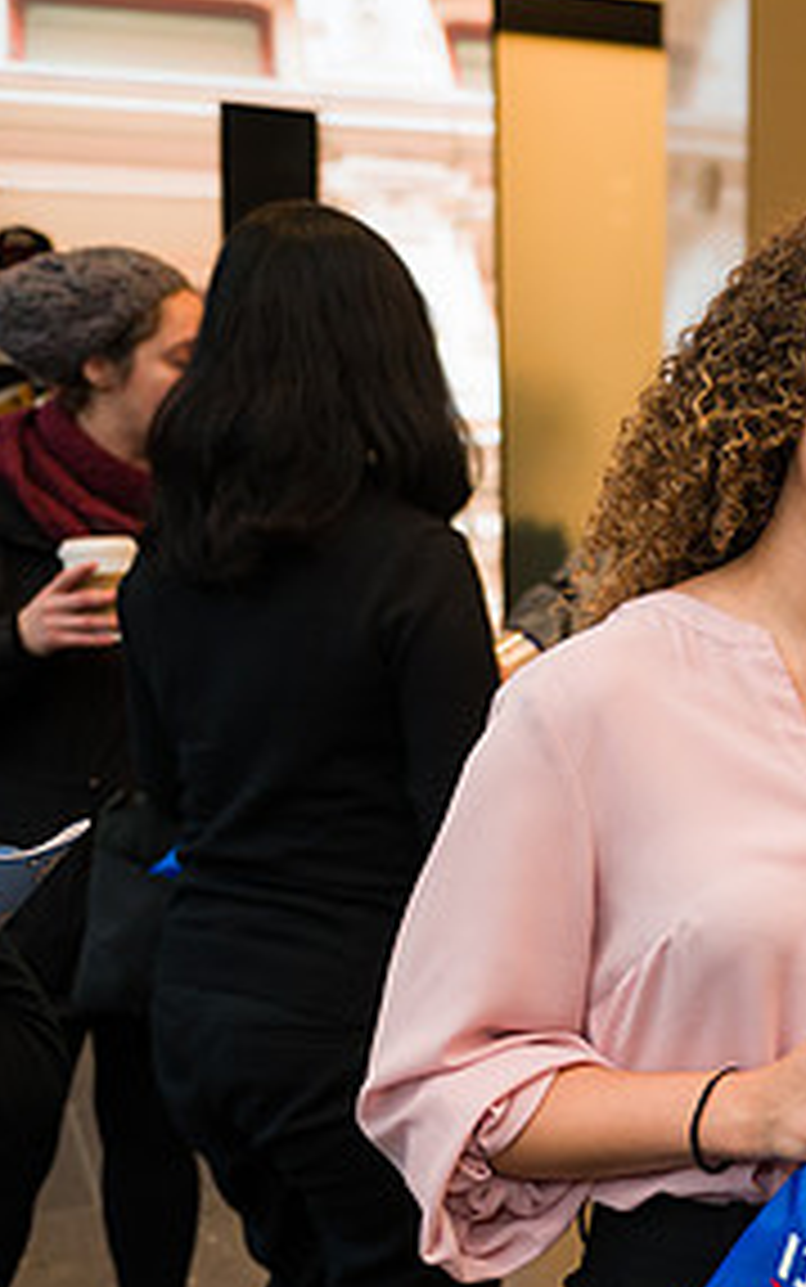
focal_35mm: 66
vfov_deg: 30.8
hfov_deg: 18.0
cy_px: 850
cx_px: 1144
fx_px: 2317
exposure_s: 1/200
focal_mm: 32
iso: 400
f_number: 3.2
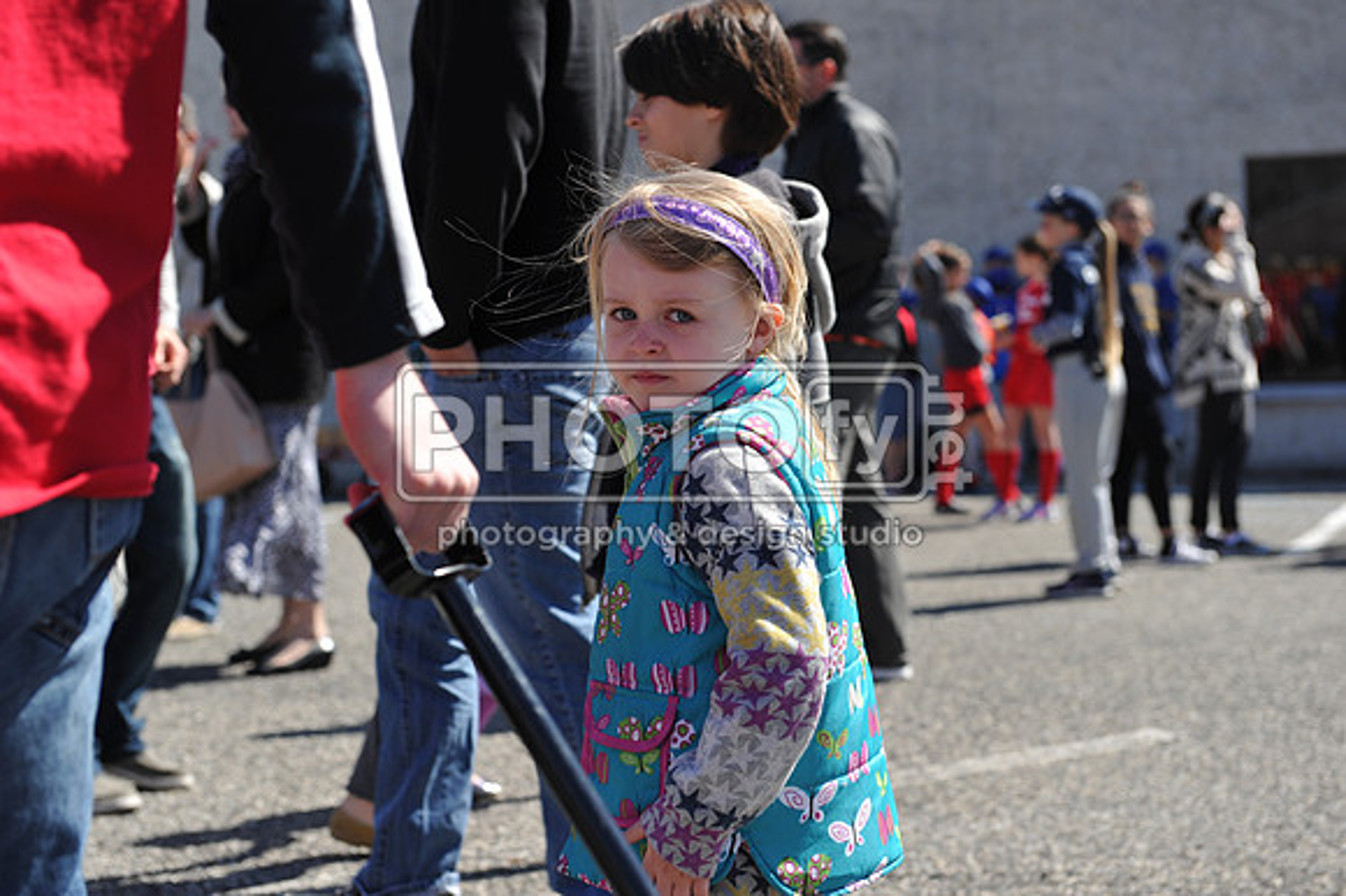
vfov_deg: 19.4
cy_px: 448
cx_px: 673
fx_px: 2616
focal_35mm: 70
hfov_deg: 28.9
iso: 200
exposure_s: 1/640
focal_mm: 70
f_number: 5
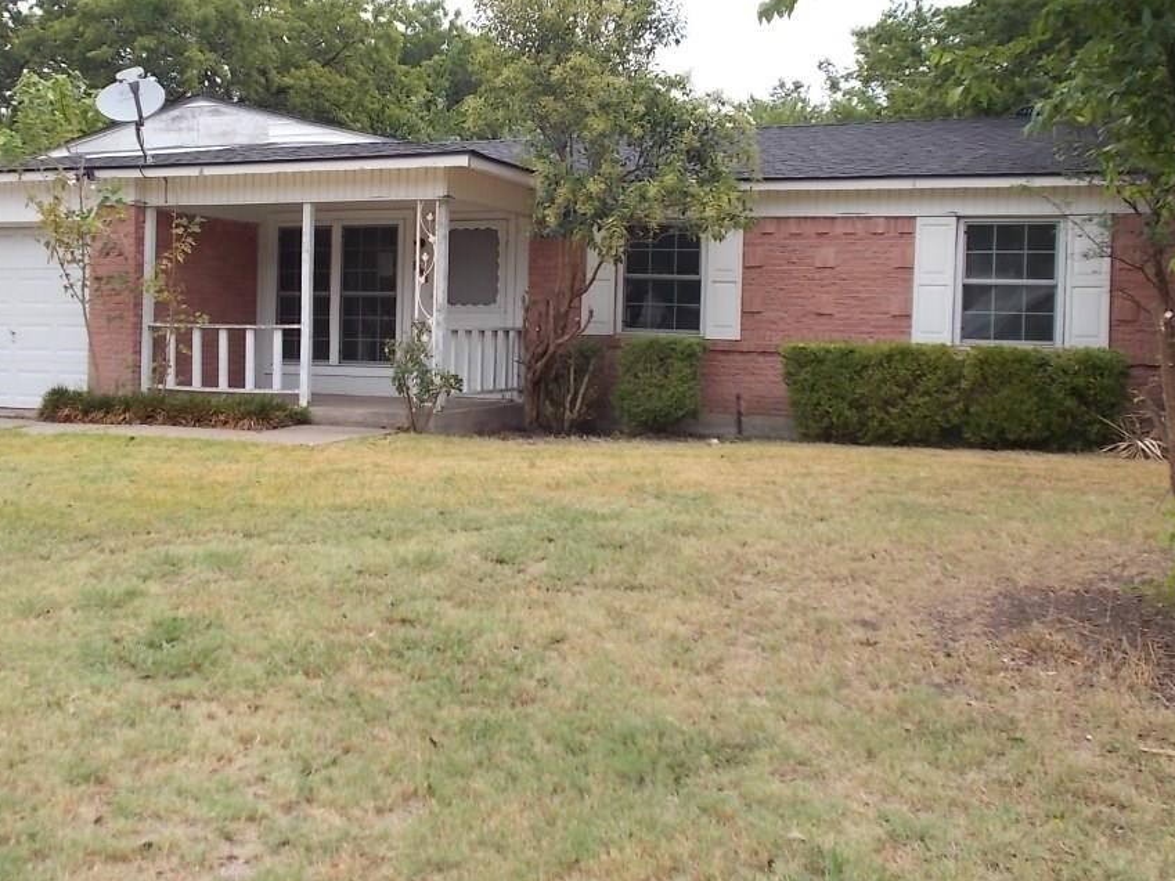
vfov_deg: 35.0
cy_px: 353
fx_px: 1392
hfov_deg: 45.6
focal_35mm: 41
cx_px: 477
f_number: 3.6
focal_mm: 6
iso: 80
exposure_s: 1/320
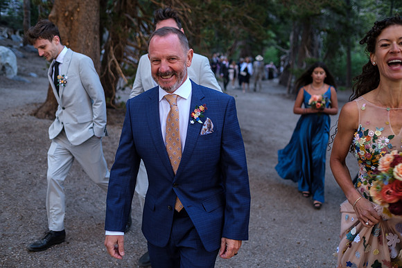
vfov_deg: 37.9
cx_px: 201
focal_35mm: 35
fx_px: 391
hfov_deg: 54.4
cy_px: 134
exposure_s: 1/105
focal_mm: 23
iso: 160
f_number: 1.8
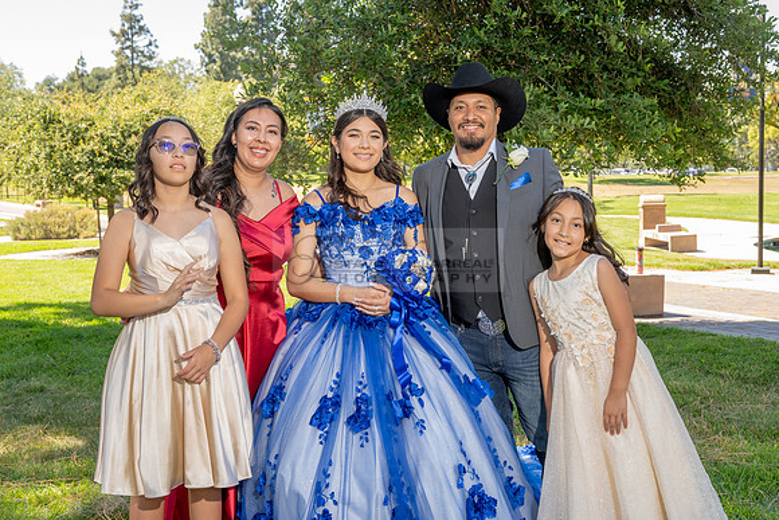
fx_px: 1095
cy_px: 281
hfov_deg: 39.2
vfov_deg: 26.7
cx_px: 386
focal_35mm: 51
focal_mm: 36.3
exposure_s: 1/125
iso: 80
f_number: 5
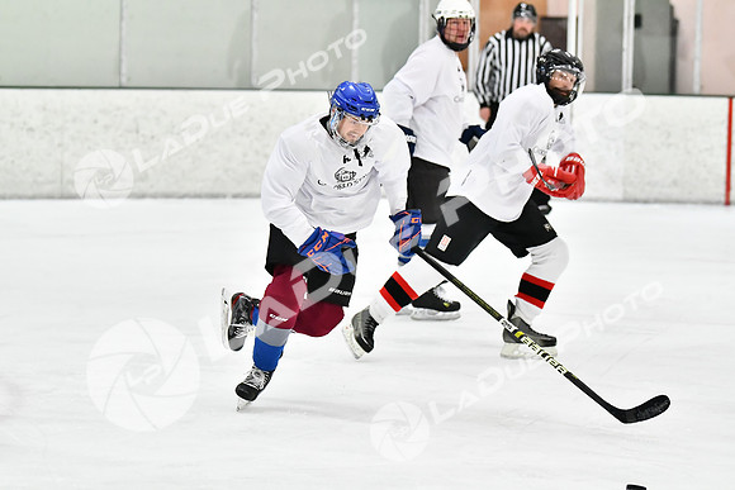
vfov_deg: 7.6
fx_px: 3676
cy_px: 245
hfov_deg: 11.4
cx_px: 368
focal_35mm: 180
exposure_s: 1/1600
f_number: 2.8
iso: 6400
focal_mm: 120
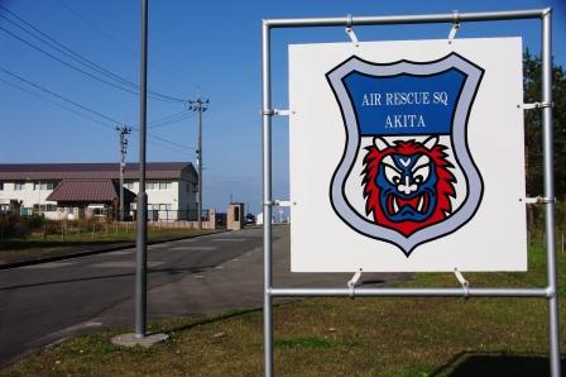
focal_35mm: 40
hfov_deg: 48.1
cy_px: 188
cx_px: 283
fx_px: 633
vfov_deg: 33.1
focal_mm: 26.88
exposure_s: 1/750
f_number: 9.5
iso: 100
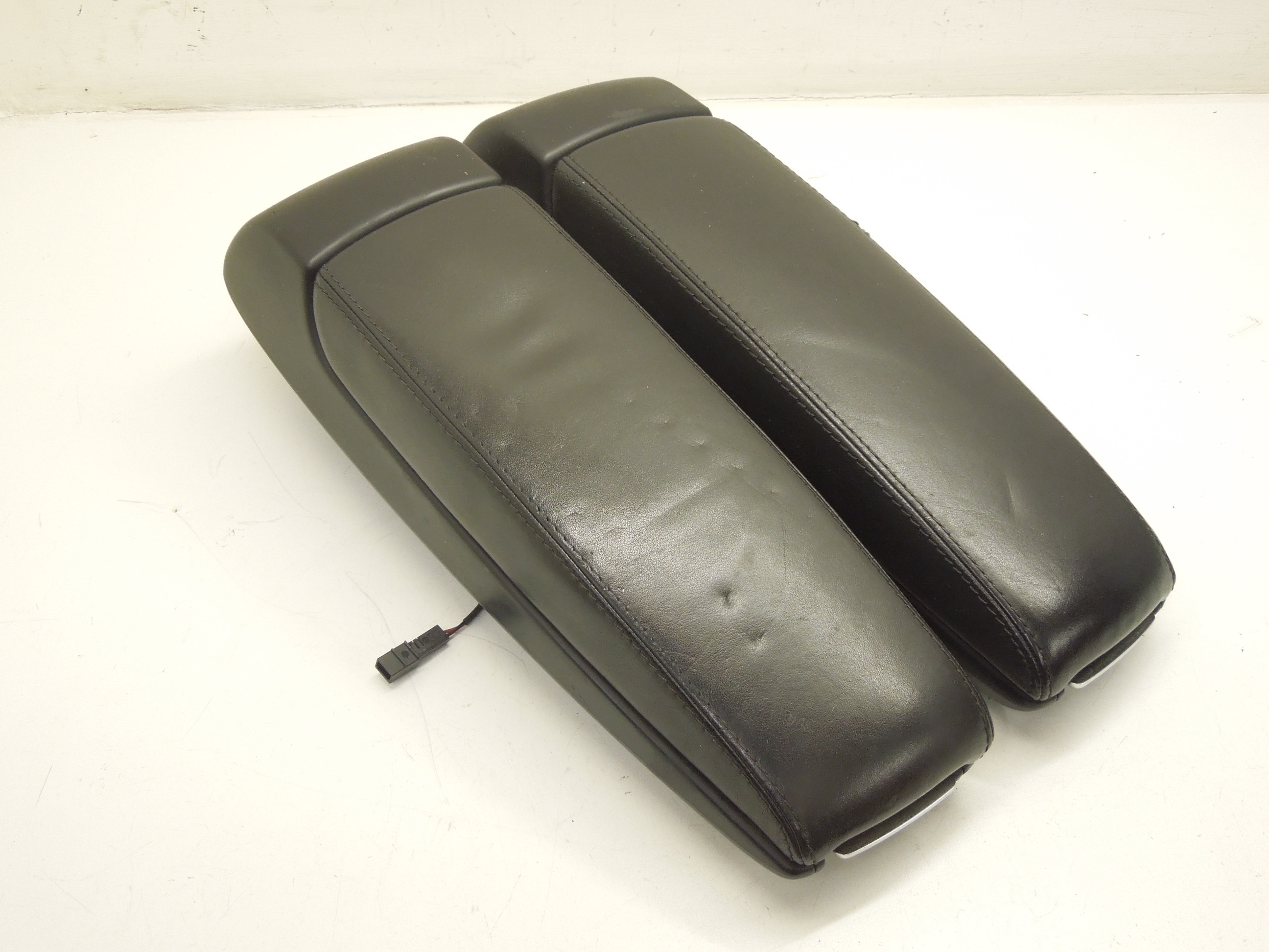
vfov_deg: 36.8
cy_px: 476
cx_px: 634
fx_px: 1430
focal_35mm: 39
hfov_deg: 47.9
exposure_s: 1/25
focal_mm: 7
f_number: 3.8
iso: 400
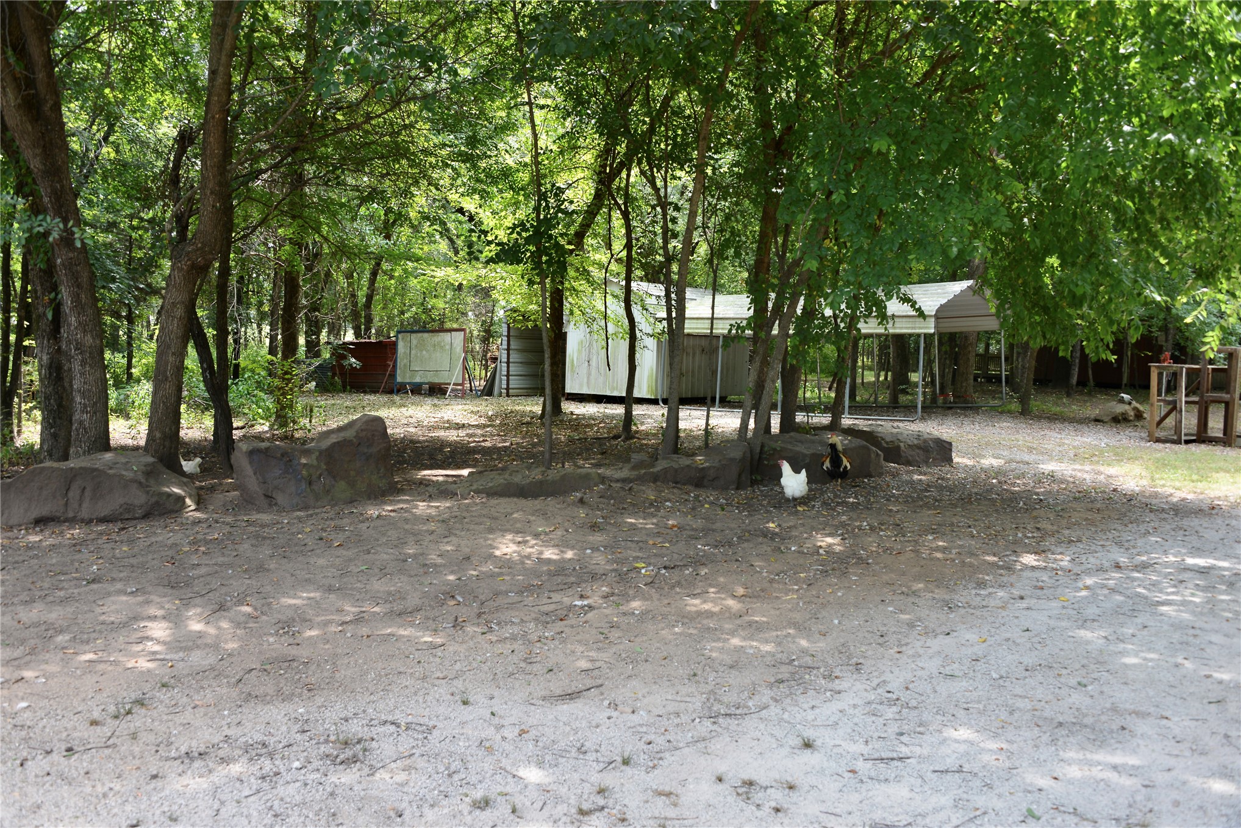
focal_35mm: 32
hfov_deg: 58.7
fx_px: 1103
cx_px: 620
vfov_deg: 41.1
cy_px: 414
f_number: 6.3
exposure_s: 1/160
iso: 320
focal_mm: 32
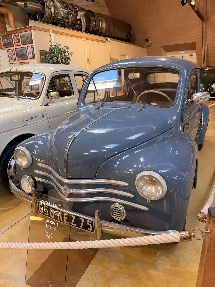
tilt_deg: -19.1
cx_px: 108
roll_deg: +2.0
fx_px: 199
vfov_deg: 71.6
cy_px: 144
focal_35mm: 24
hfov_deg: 56.8
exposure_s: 1/100
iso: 160
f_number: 1.78
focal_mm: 6.76
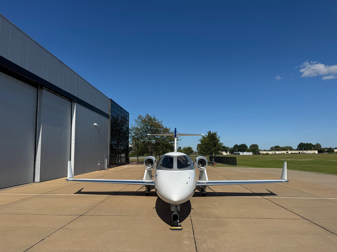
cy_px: 126
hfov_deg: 71.6
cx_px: 168
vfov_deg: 56.8
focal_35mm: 24
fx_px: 234
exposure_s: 1/7937
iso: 80
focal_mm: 6.76
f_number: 1.78
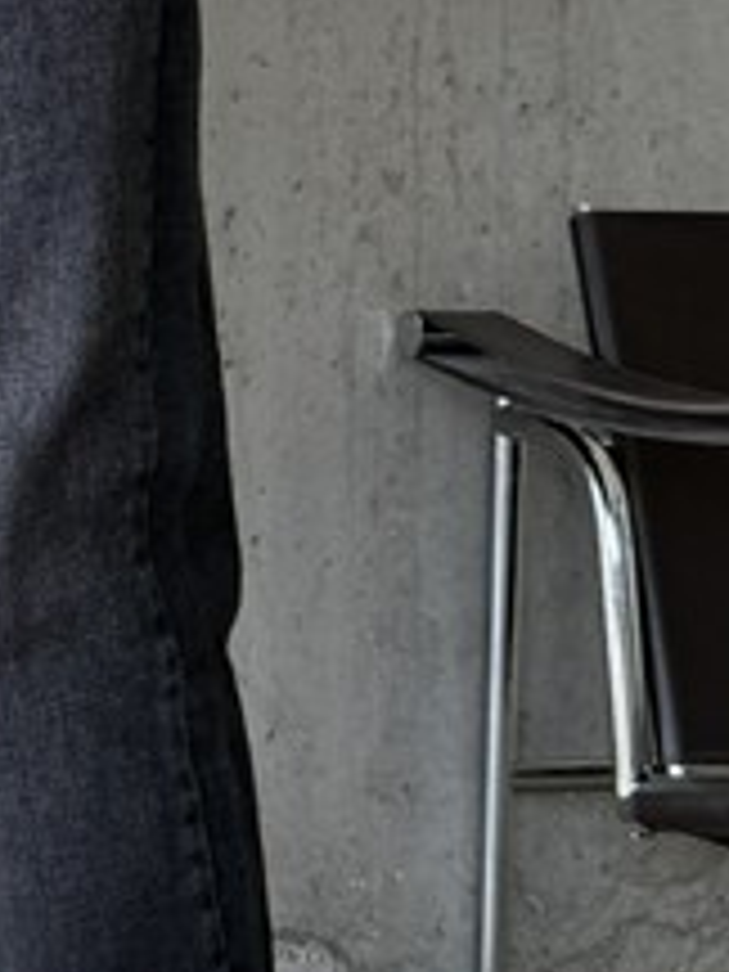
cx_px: -292
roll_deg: +0.4
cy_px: 248
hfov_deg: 15.6
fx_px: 2499
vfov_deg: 21.8
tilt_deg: -0.6
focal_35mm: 89
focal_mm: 6.76
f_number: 1.78
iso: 80
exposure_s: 1/126
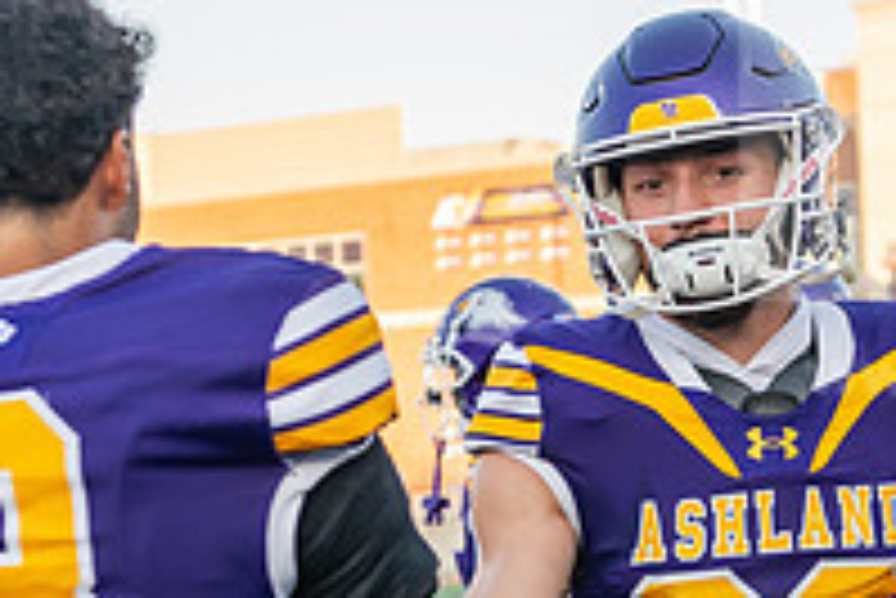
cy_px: 470
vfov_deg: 9.8
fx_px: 3487
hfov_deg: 14.6
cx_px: 603
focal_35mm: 140
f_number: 3.5
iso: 320
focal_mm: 48
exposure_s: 1/500
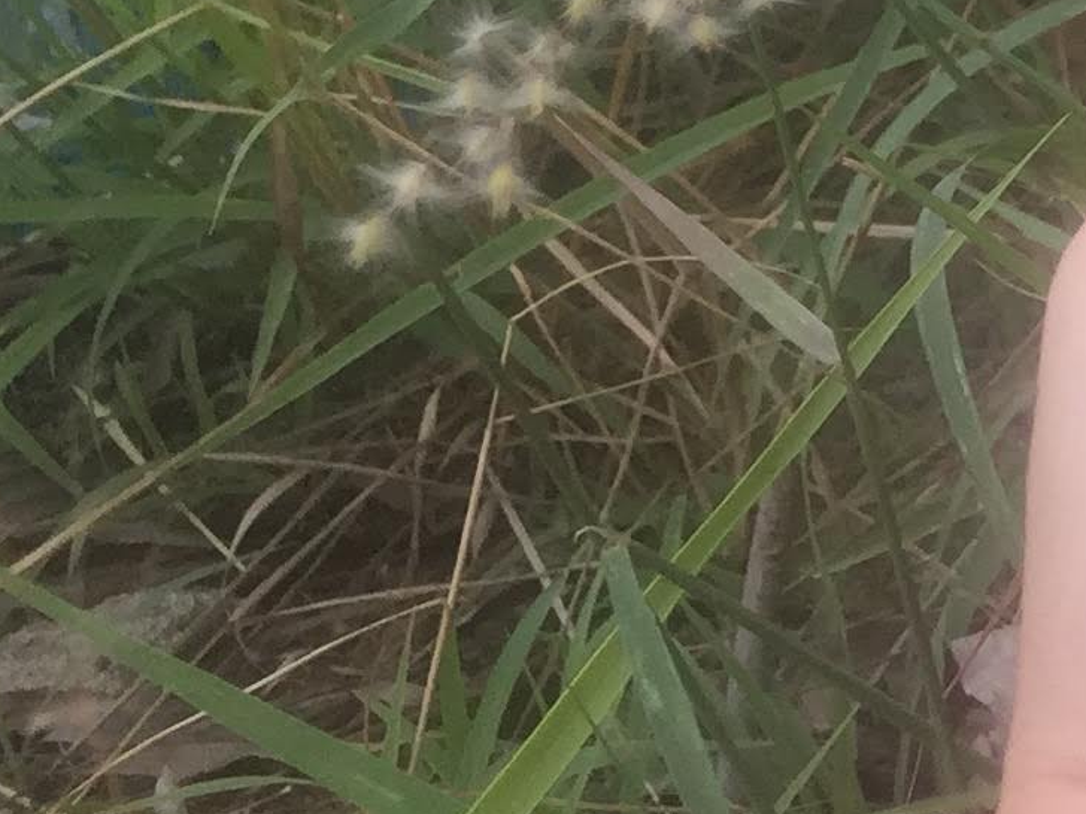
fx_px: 4078
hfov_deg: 12.6
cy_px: -789
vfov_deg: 10.5
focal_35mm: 130
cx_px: 2421
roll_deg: +7.1
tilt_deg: -21.0
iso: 32
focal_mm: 4.15
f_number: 2.2
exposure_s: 1/139
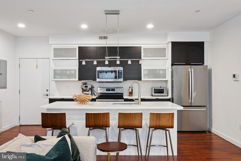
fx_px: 194
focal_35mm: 29
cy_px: 80
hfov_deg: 63.7
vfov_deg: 45.0
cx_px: 120
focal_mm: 19.1
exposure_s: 1/2
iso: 250
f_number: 8
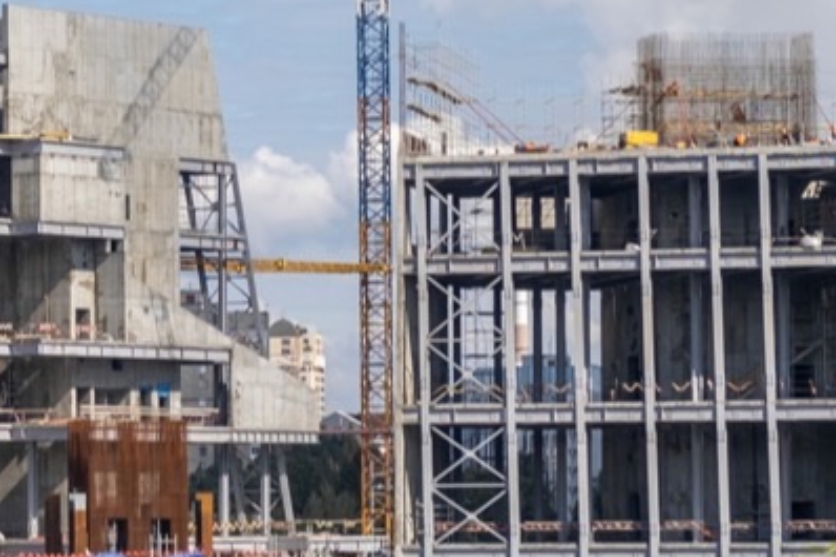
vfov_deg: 7.3
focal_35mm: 189
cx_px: 69
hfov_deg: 10.8
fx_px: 4387
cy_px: 376
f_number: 4.5
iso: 100
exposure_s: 1/1000
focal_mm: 31.5
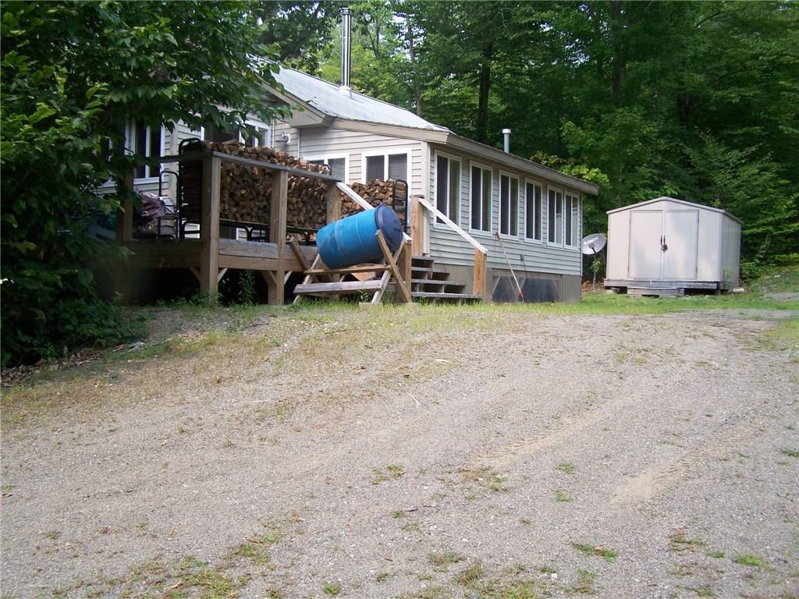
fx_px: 877
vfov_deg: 37.7
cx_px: 400
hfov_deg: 49.0
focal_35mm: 38
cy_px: 300
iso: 64
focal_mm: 6.3
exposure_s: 1/320
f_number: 2.8
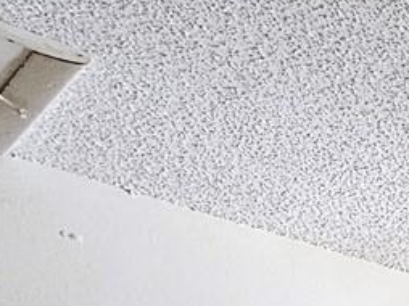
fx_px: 968
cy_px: 688
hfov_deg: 16.1
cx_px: 895
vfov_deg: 13.9
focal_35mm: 82
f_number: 2.2
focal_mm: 2.2
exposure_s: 1/24
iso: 800
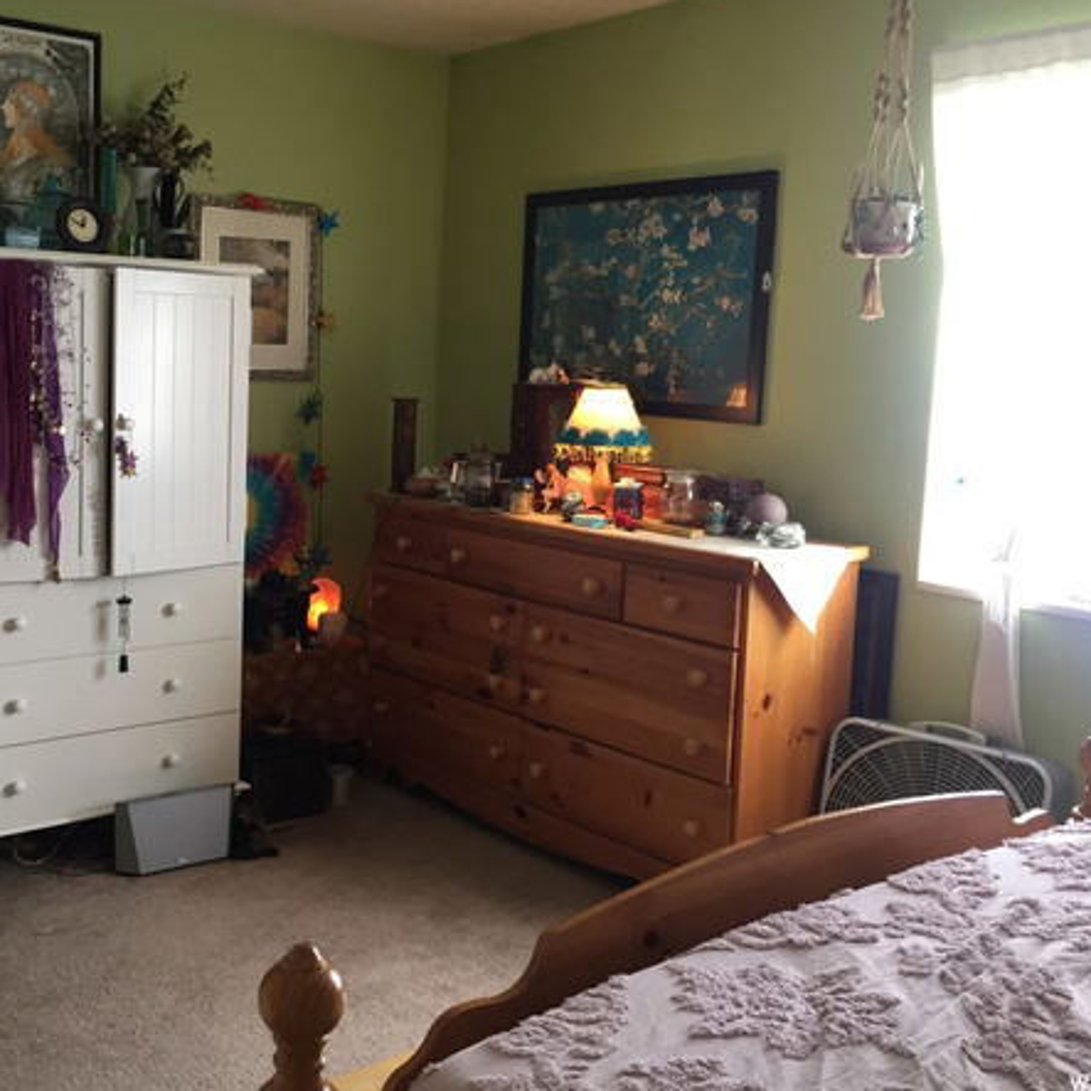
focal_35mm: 37
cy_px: 502
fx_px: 1319
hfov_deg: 44.3
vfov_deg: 44.9
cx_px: 372
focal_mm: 4.15
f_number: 2.2
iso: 32
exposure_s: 1/30
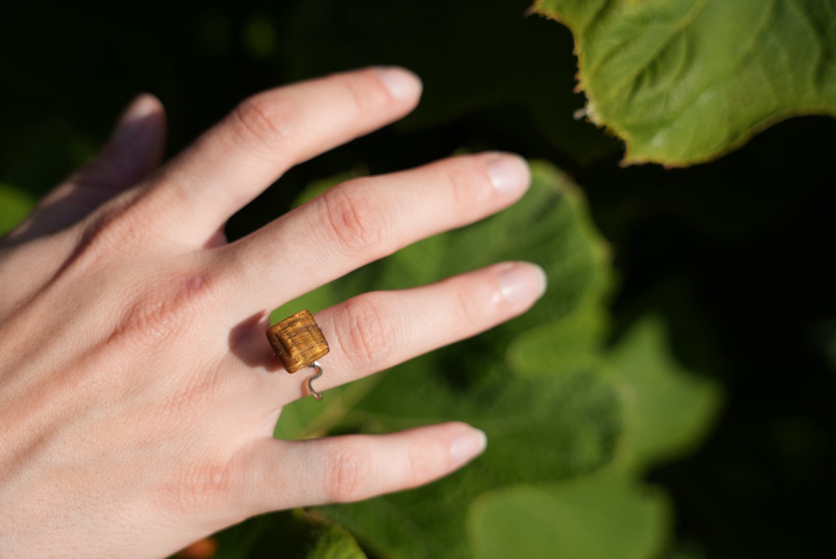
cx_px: 418
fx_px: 1125
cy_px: 280
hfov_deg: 40.8
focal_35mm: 48
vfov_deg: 27.9
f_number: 4.5
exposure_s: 1/800
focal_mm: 48.4
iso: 100
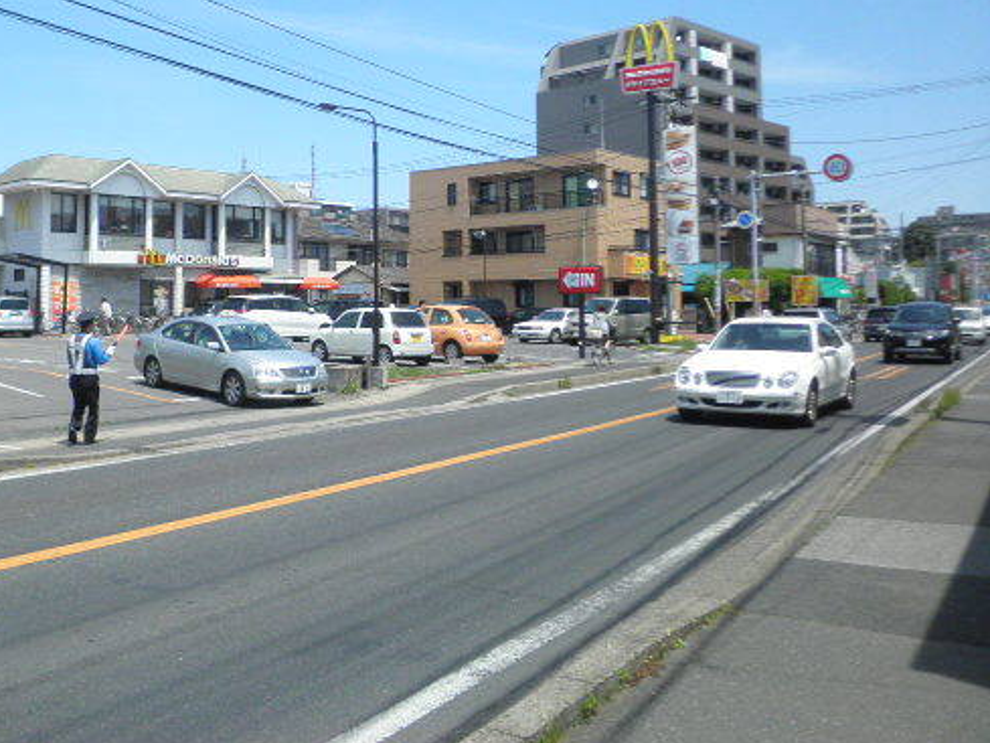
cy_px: 259
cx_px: 377
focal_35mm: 34
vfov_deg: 41.4
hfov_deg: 53.4
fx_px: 973
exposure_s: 1/200
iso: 64
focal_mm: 4.7
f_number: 7.9
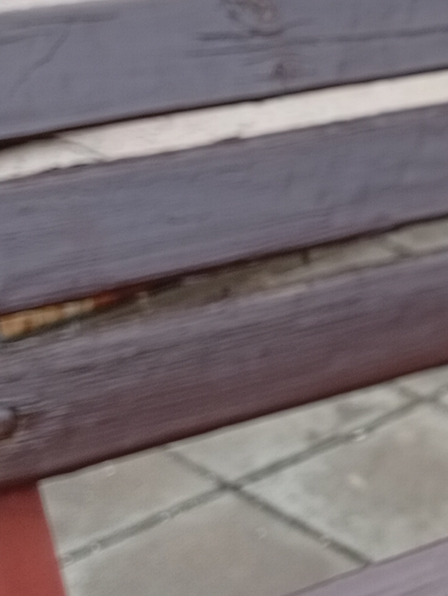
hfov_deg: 12.8
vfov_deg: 18.3
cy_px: 189
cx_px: 752
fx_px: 1843
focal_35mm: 107
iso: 59
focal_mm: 3.98
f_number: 1.8
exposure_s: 1/50
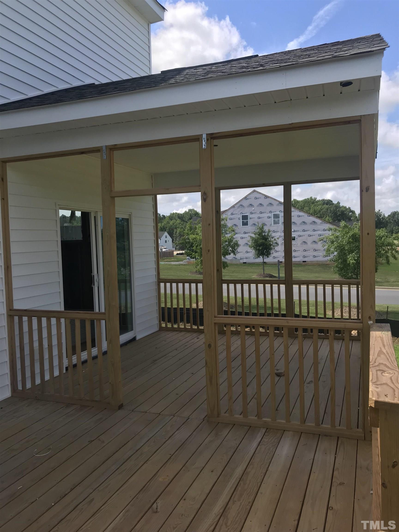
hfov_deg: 49.7
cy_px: 266
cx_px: 200
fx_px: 430
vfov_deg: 63.4
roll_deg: +2.3
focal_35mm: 28
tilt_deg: -0.6
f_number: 1.8
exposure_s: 1/1244
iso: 20
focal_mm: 3.99
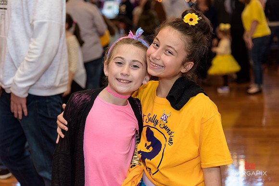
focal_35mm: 70
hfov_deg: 28.8
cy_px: 93
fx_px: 543
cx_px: 140
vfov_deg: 19.5
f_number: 4
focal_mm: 70
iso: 1000
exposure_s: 1/125
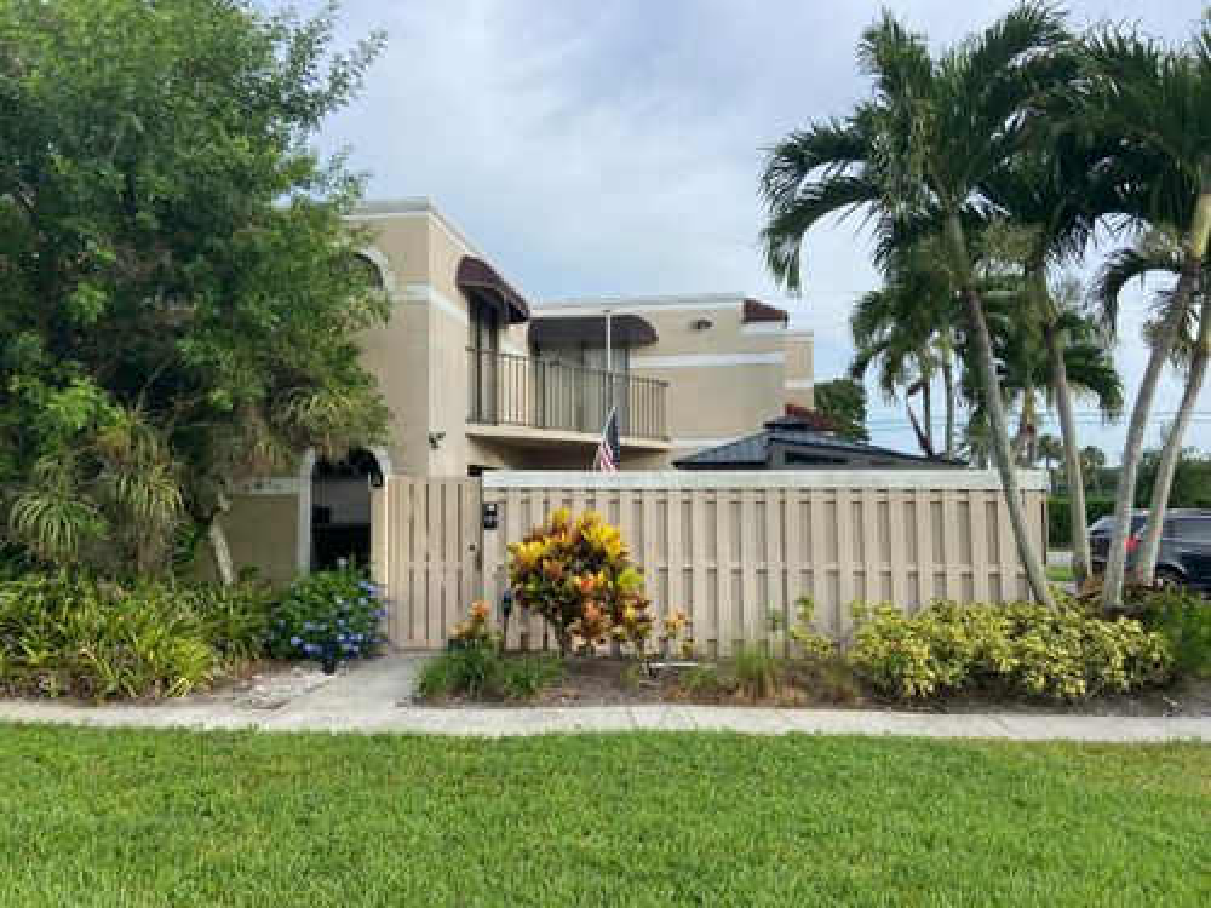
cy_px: 454
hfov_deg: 67.3
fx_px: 910
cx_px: 606
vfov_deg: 53.1
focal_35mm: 26
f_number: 1.8
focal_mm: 4.25
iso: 32
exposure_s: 1/1135
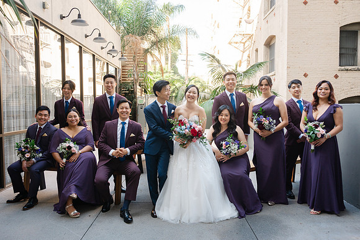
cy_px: 120
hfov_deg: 64.4
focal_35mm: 29
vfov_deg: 45.4
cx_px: 180
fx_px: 286
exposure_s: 1/200
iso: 400
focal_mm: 28
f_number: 5
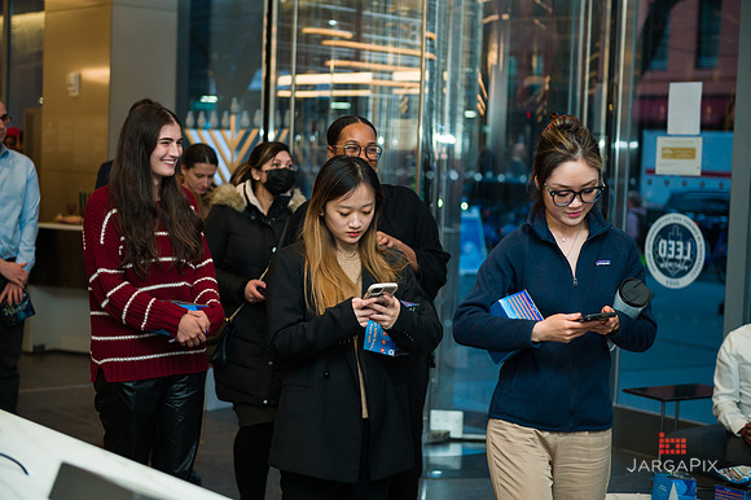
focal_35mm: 66
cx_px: 376
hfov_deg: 30.5
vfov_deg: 20.6
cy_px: 250
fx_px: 1376
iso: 400
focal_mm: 66
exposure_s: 1/200
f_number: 3.2
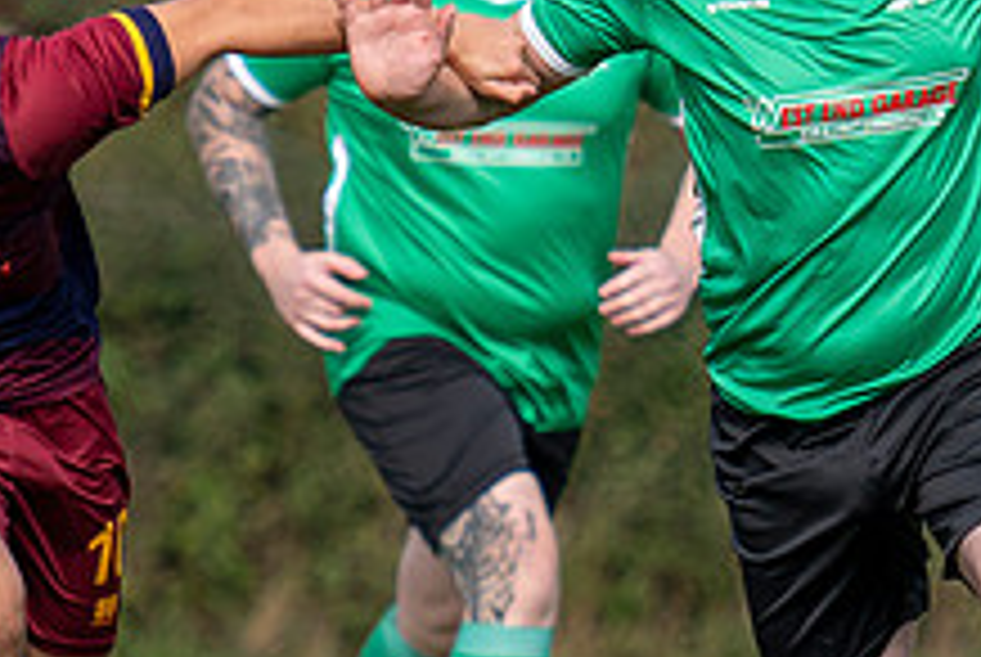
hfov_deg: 2.0
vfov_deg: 1.3
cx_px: 1362
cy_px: 133
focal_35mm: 1038
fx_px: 28323
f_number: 2.8
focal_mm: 175
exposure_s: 1/2000
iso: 200
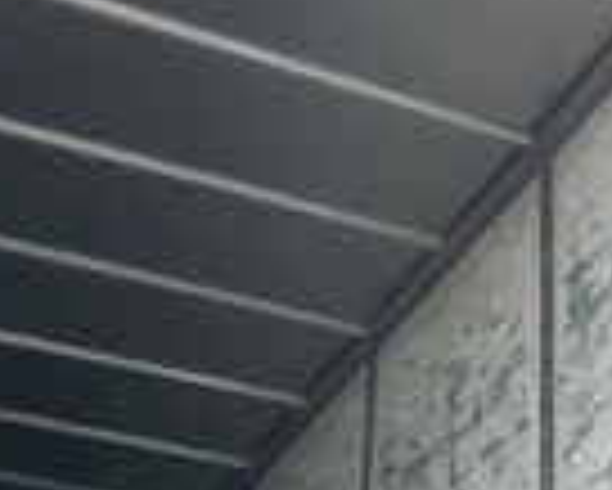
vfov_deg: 18.5
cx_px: 630
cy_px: 207
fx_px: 1504
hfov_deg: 22.0
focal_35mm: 83
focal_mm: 3
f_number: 1.8
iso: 20
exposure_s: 1/213
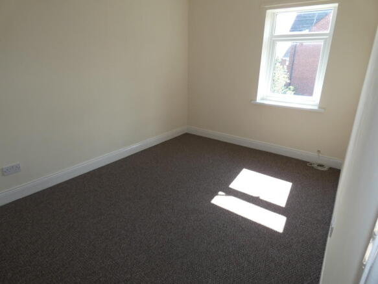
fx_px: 218
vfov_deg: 66.0
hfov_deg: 81.8
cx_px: 189
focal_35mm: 20
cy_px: 142
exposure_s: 1/100
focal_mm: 3.6
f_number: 2.8
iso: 80
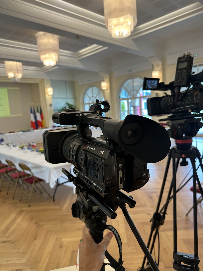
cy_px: 136
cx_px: 102
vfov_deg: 71.6
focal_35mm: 24
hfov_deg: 56.8
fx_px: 188
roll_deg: +3.4
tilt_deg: -6.6
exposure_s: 1/100
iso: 100
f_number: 1.78
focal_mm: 6.86
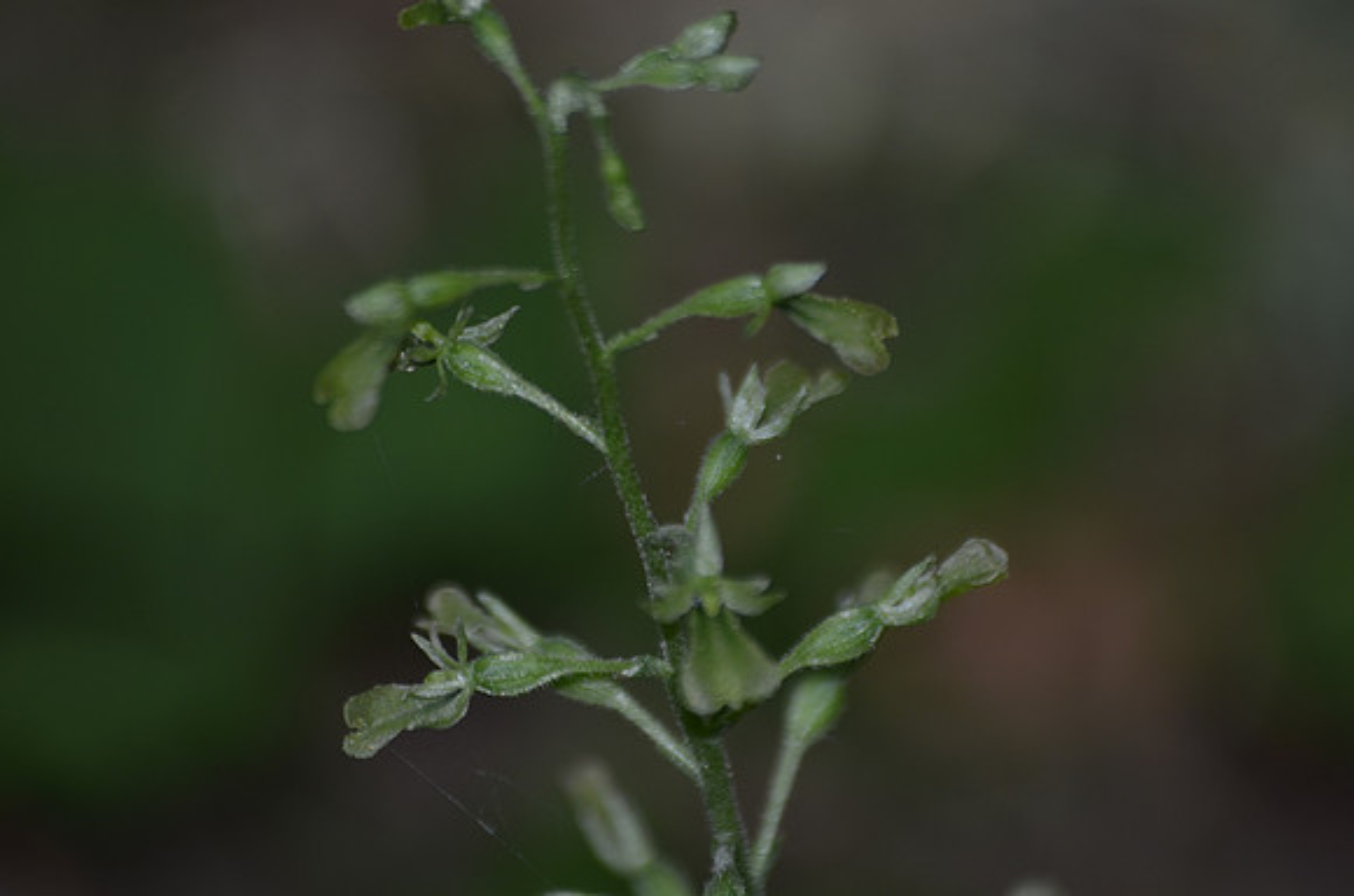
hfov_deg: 4.6
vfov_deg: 3.0
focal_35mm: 450
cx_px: 677
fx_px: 16888
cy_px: 448
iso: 200
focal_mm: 300
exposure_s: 1/125
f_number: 5.6
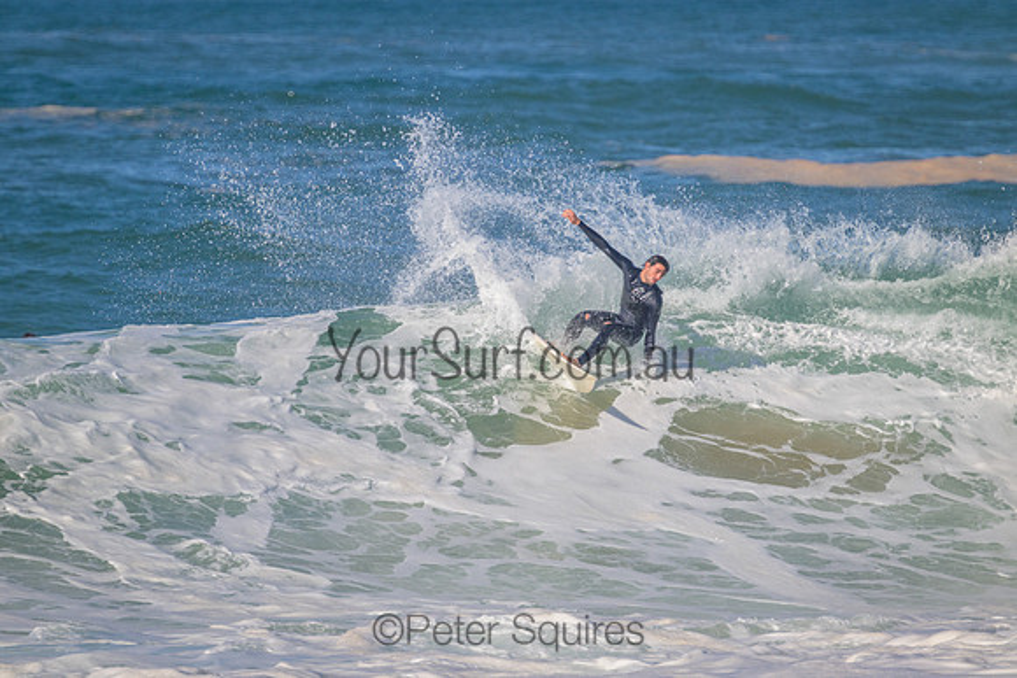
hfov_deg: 2.6
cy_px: 339
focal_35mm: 800
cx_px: 508
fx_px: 22604
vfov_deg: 1.7
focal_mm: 800
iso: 900
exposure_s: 1/2000
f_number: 11
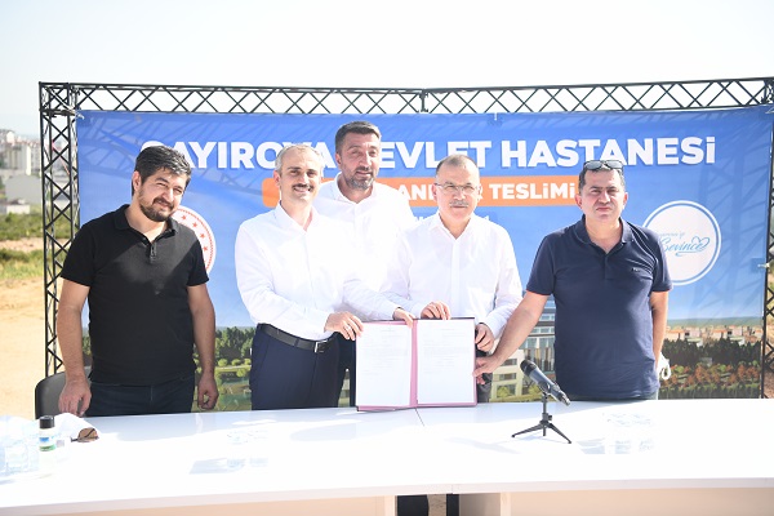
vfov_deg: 30.5
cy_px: 258
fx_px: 946
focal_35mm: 44
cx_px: 387
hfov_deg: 44.5
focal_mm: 44
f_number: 2.8
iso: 640
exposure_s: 1/3200
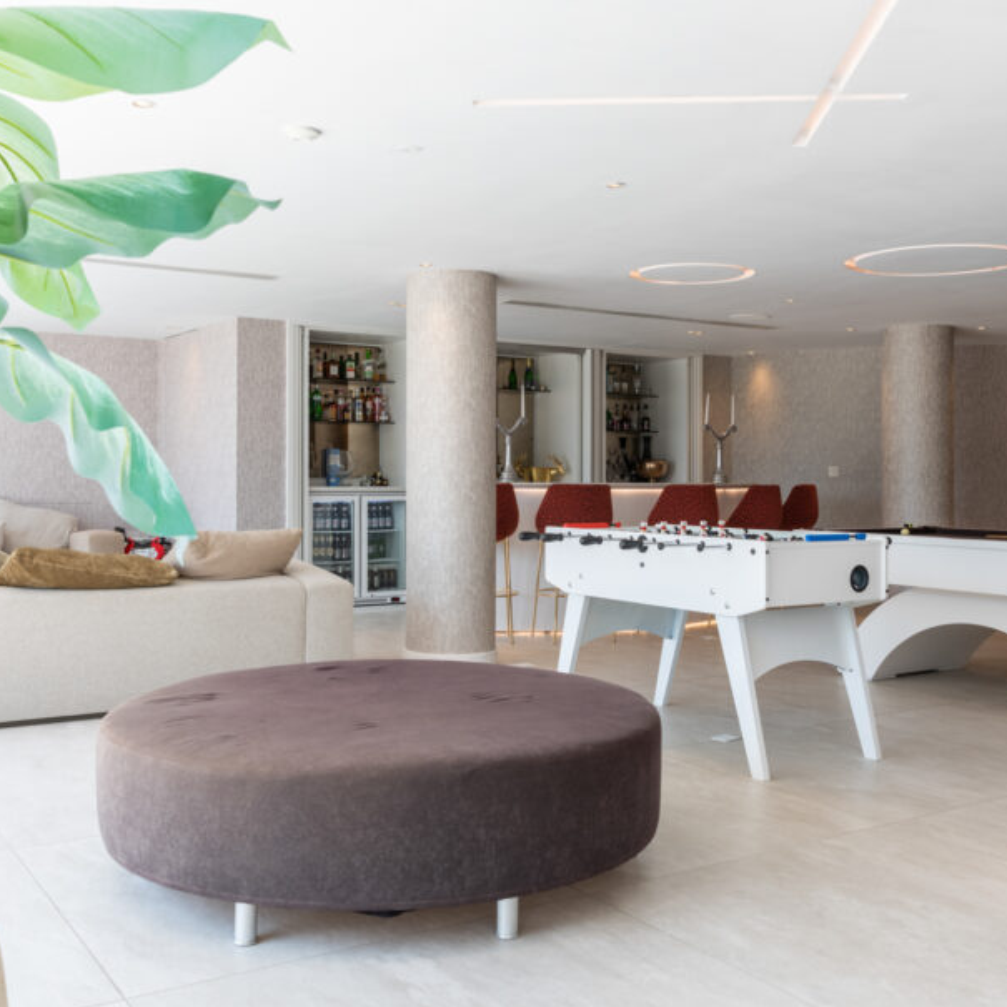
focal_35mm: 38
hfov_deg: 43.9
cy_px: 482
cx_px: 513
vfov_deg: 43.8
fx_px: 1251
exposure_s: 1/50
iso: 200
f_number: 8
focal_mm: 26
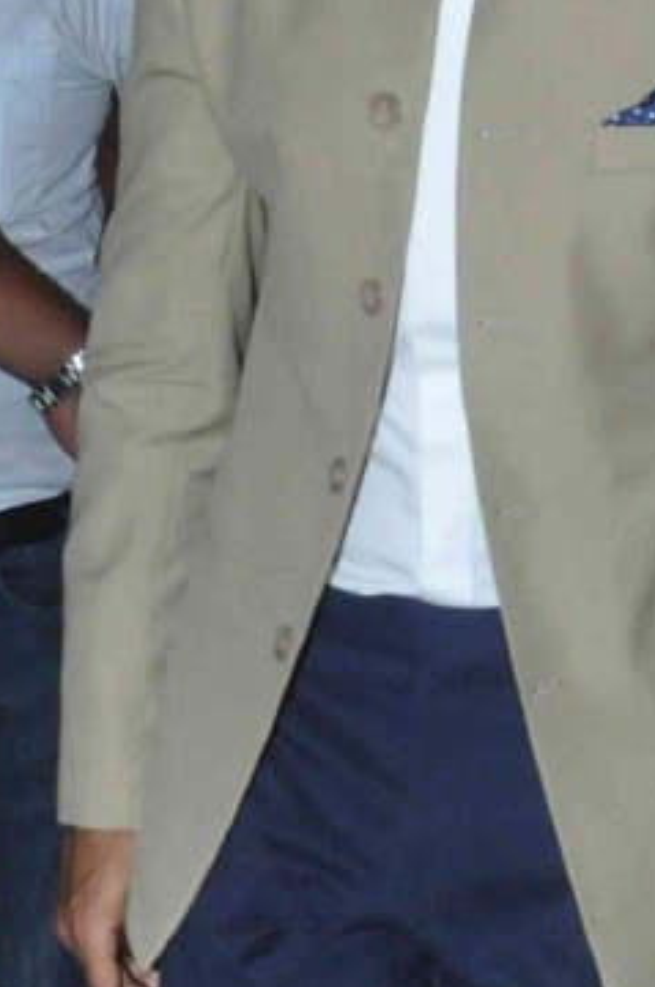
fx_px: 3093
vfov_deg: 17.9
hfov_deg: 12.1
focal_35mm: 113
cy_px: 872
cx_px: 463
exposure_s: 1/200
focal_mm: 18
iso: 1250
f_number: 10
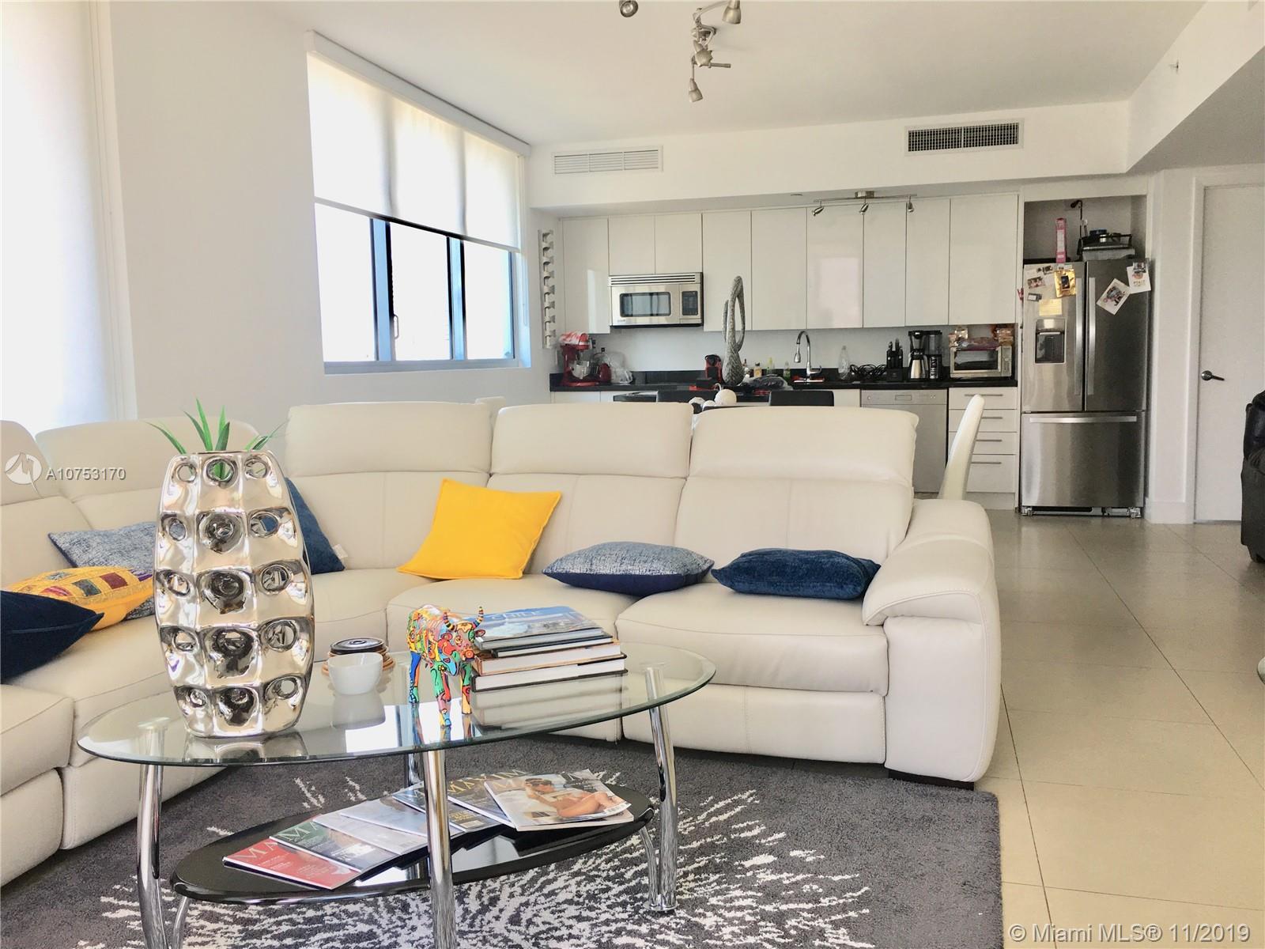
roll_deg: +0.3
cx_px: 632
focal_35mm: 29
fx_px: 1060
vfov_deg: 48.2
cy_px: 474
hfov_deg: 61.7
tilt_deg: -4.7
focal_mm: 4.15
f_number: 2.2
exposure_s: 1/120
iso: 32
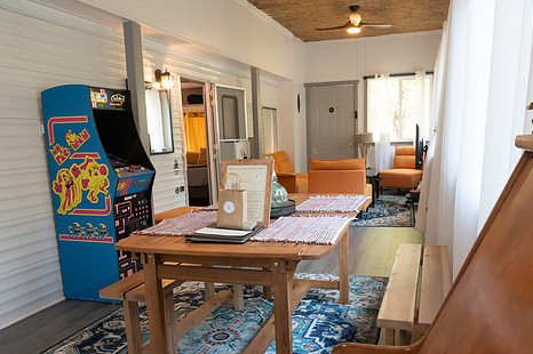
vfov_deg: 42.0
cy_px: 219
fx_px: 459
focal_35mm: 31
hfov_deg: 60.3
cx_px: 286
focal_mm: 24
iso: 5000
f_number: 8
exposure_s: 1/100
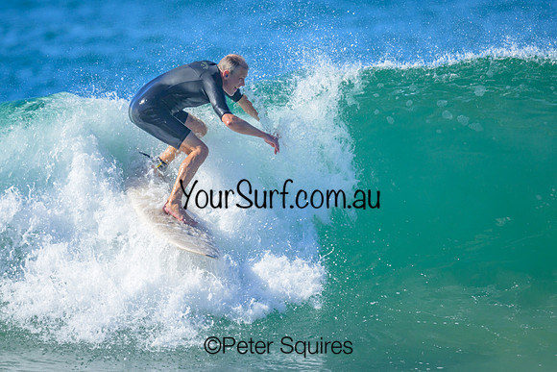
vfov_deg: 1.3
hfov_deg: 1.9
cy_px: 133
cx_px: 257
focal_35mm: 1072
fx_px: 16594
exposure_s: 1/2000
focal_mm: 800
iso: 360
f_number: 6.3
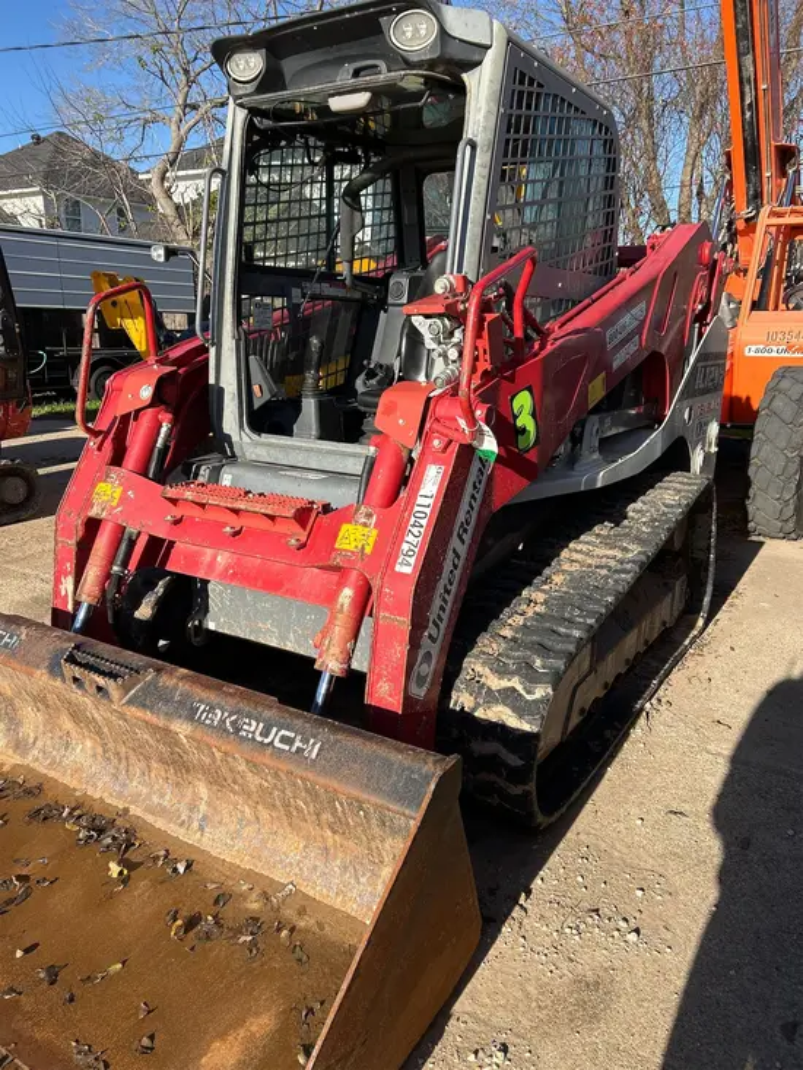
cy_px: 535
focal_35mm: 26
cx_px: 402
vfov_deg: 67.3
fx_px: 804
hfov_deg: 53.1
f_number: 1.5
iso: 50
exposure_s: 1/2457
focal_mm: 5.7
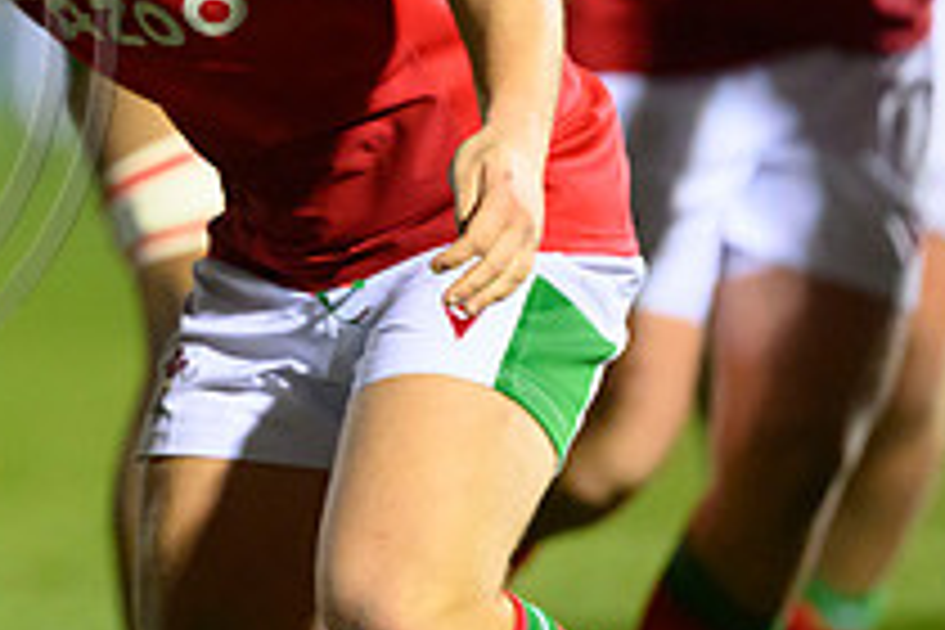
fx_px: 29056
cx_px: -346
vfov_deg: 1.2
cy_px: 11
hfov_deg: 1.9
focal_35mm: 1107
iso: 10000
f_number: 3.2
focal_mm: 400
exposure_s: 1/1250
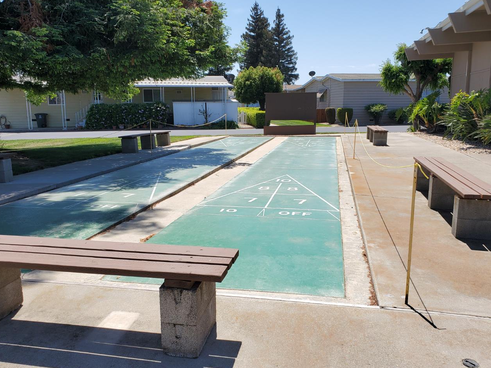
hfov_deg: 58.3
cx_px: 249
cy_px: 179
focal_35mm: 31
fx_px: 440
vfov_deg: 45.5
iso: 50
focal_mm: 4.3
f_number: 2.4
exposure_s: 1/1402
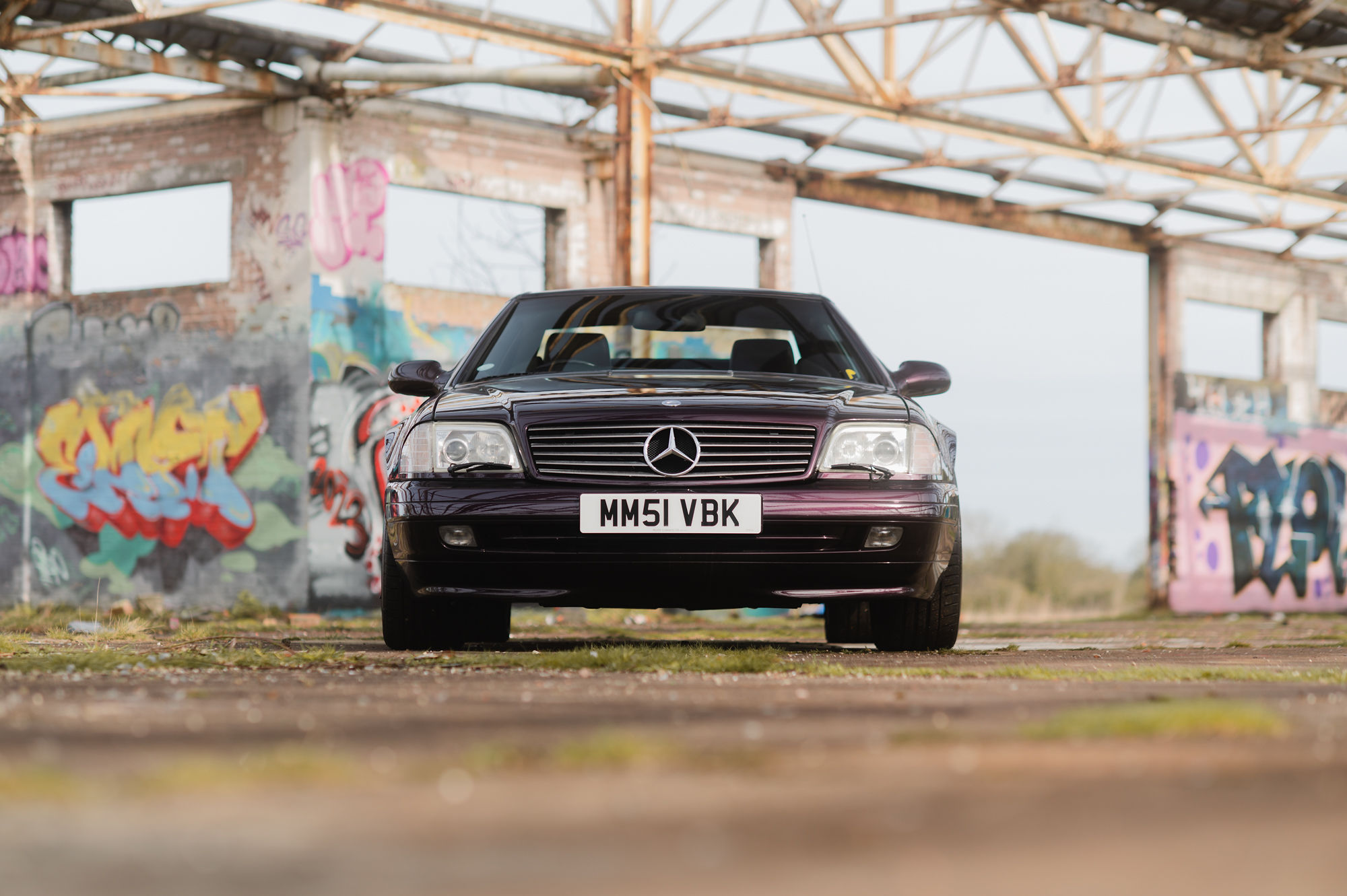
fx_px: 3178
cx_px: 674
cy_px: 448
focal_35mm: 85
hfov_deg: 23.9
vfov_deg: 16.1
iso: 100
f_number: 2.8
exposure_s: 1/320
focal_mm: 85
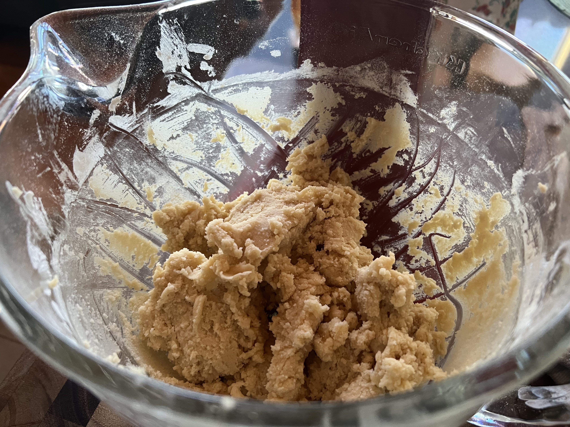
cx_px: 285
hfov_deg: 67.3
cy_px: 214
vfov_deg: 53.1
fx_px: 428
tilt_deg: -50.8
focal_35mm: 26
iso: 250
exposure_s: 1/60
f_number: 1.5
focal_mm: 5.7
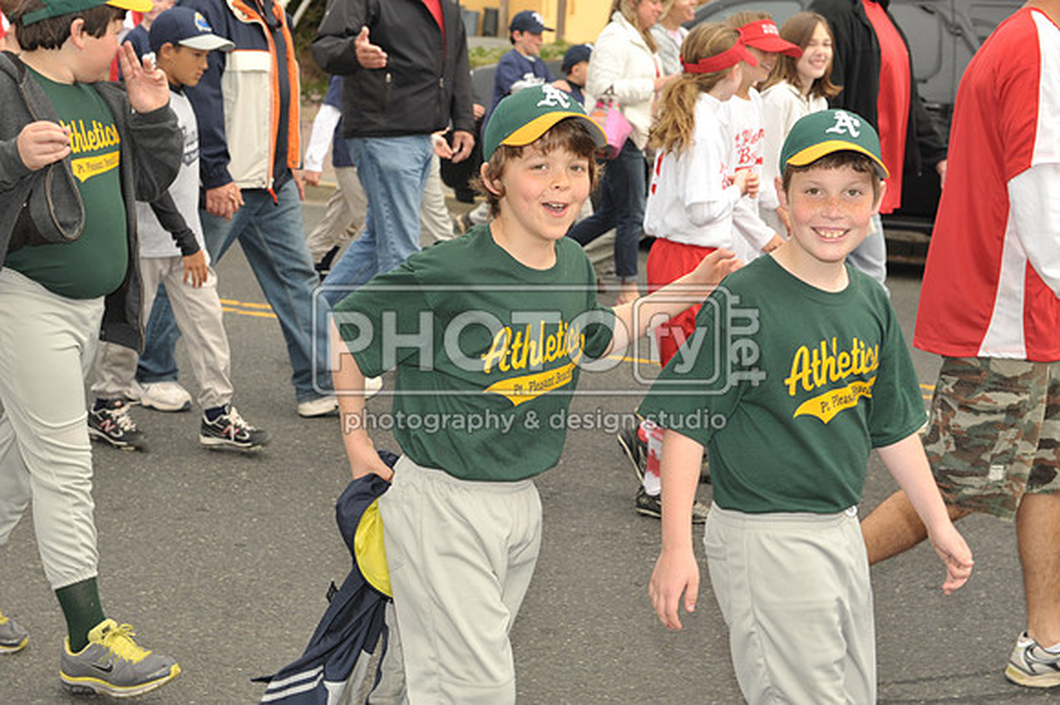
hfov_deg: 28.9
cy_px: 352
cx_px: 530
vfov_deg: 19.4
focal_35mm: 70
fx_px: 2060
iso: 400
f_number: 8
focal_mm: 70
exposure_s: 1/250
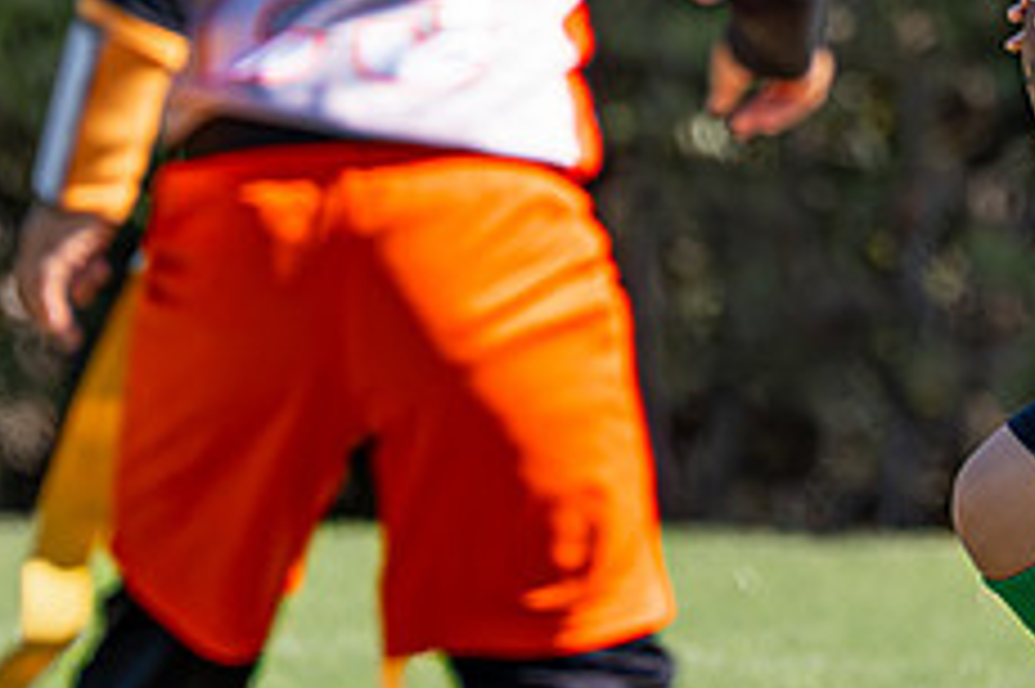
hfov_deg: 1.7
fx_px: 34733
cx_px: 1330
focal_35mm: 1209
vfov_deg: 1.1
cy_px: -158
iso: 200
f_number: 2.8
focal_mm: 200
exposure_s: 1/2500
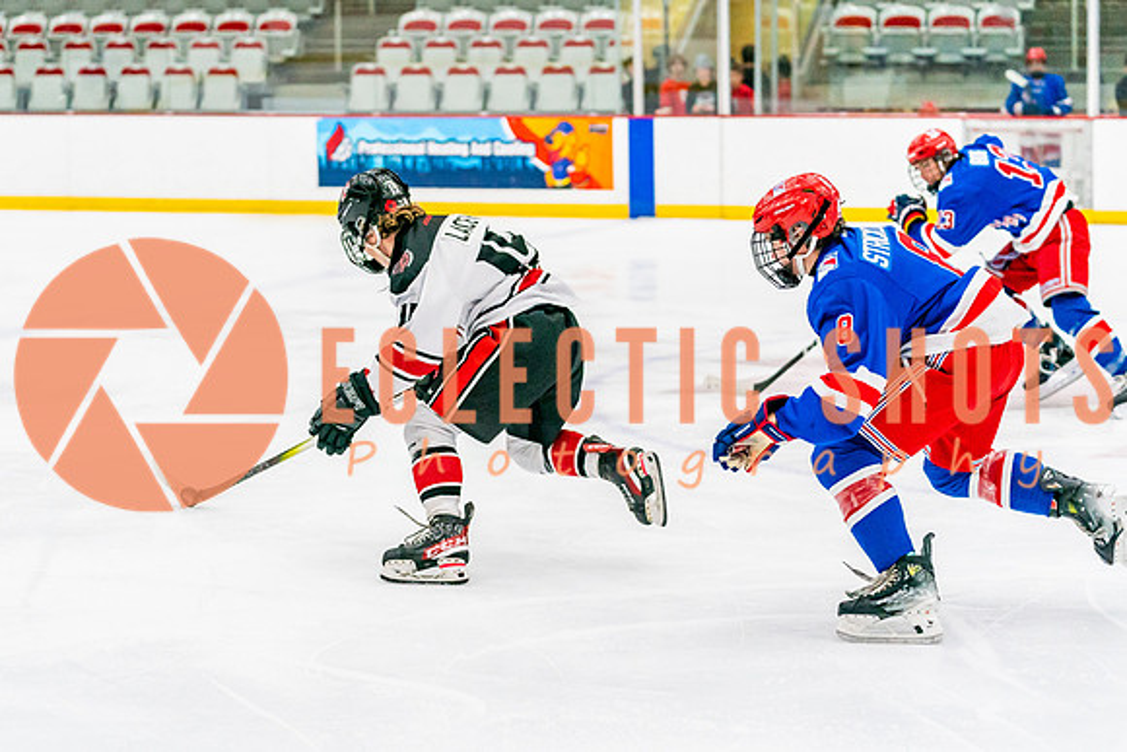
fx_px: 2799
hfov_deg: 22.7
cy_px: 390
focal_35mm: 89
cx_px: 460
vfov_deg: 15.3
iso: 3200
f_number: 2.8
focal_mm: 73
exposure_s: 1/1250
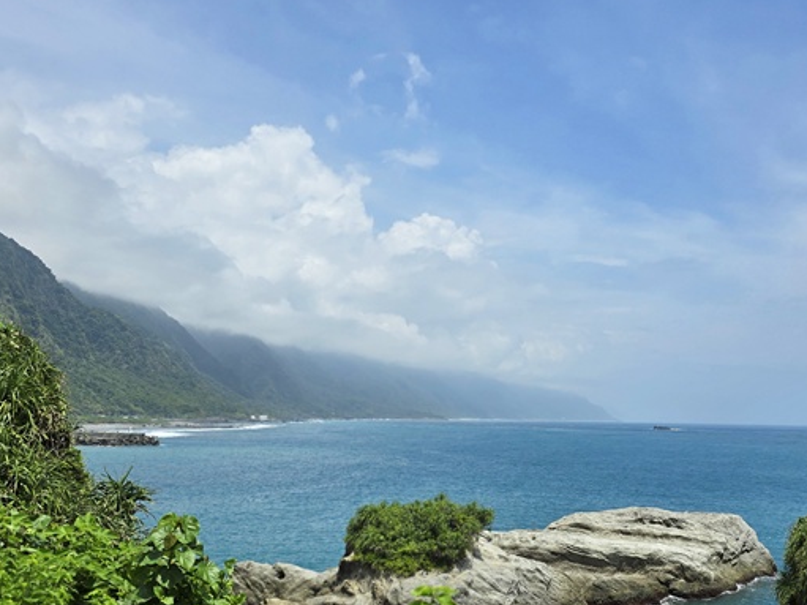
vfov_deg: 39.5
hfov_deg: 51.1
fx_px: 839
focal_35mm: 36
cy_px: 359
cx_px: 477
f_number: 1.7
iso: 12
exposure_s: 1/1844
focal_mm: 6.3
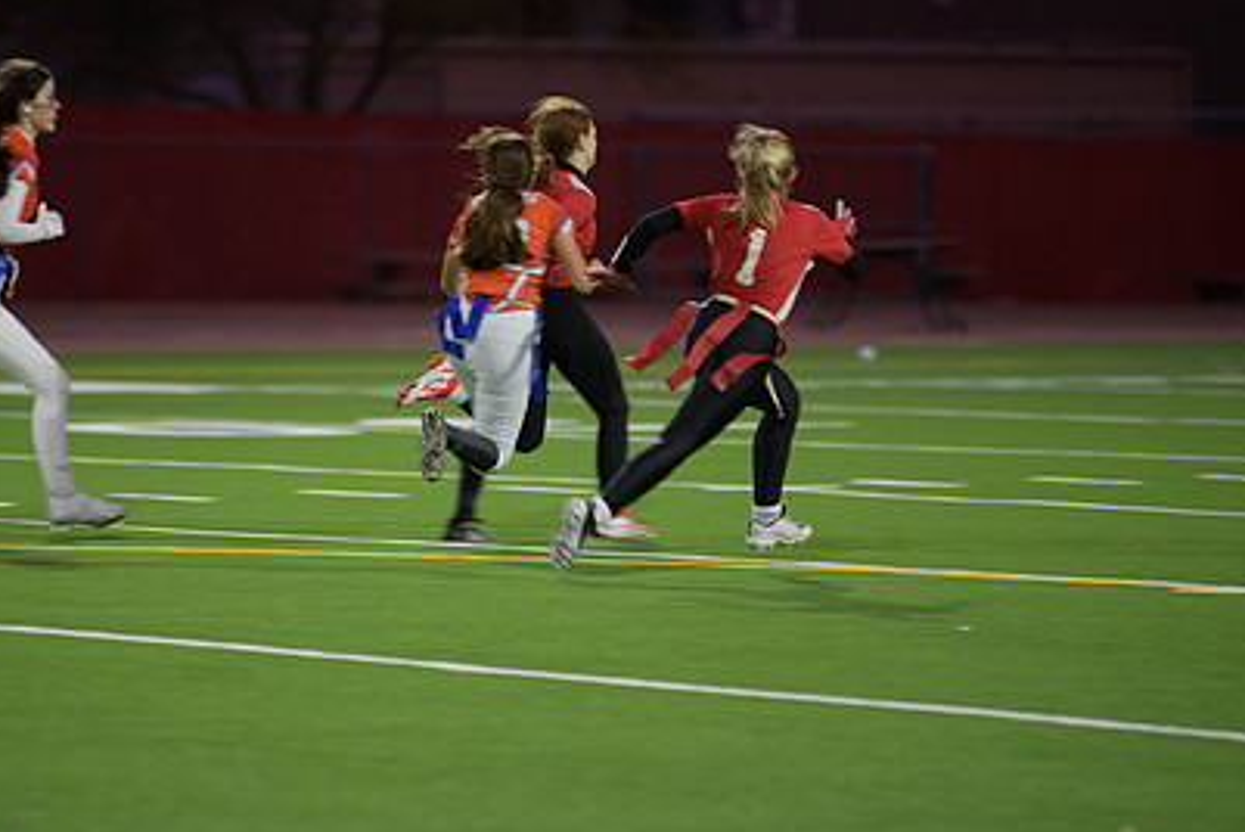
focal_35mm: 289
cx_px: 478
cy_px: 324
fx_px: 10001
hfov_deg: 7.1
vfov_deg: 4.8
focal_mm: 200
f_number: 2.8
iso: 720
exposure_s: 1/200
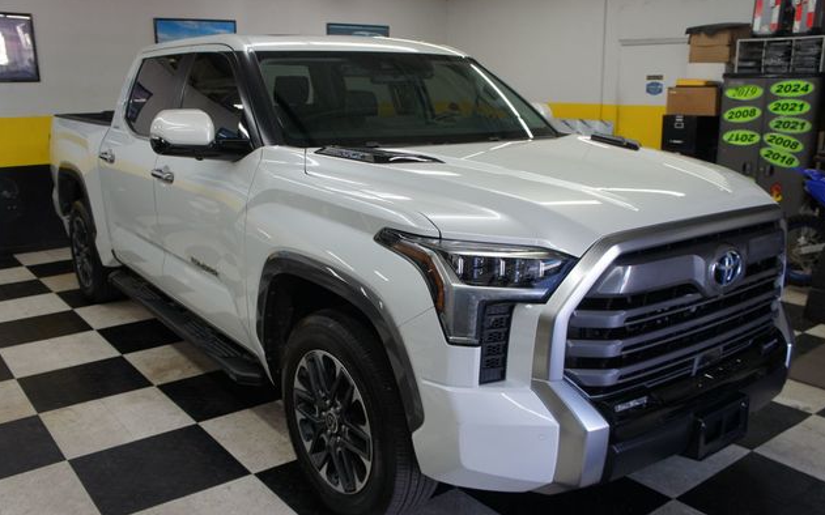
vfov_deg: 40.6
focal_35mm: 31
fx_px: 697
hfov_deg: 61.2
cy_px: 271
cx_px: 414
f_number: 4.5
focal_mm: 20
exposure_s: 1/40
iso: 200
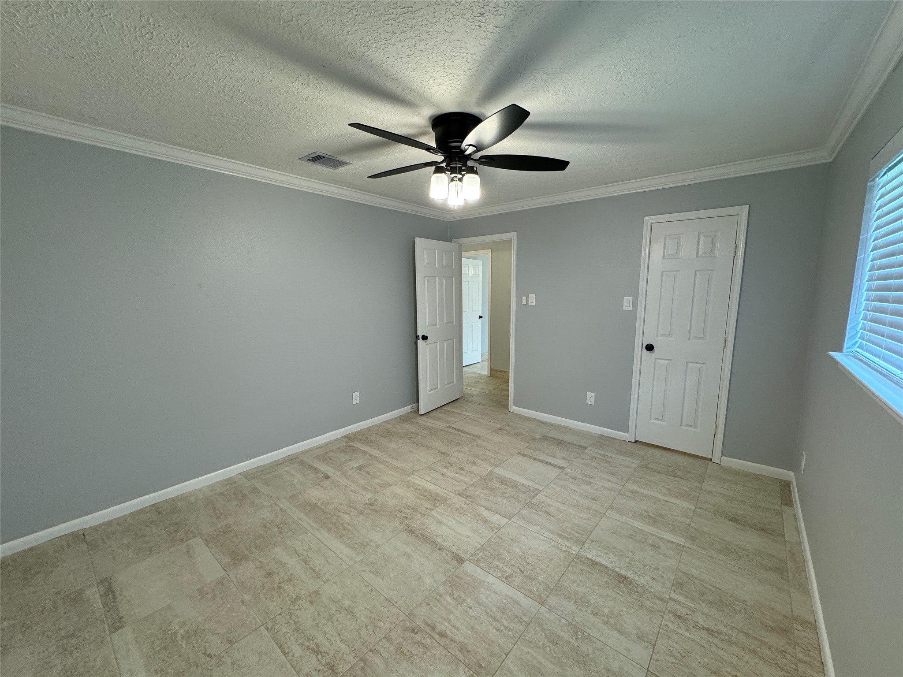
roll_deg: +0.1
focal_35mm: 14
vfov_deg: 85.7
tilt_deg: -7.6
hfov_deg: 102.1
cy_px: 338
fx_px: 365
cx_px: 452
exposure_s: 1/120
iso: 160
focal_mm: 2.22
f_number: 2.2
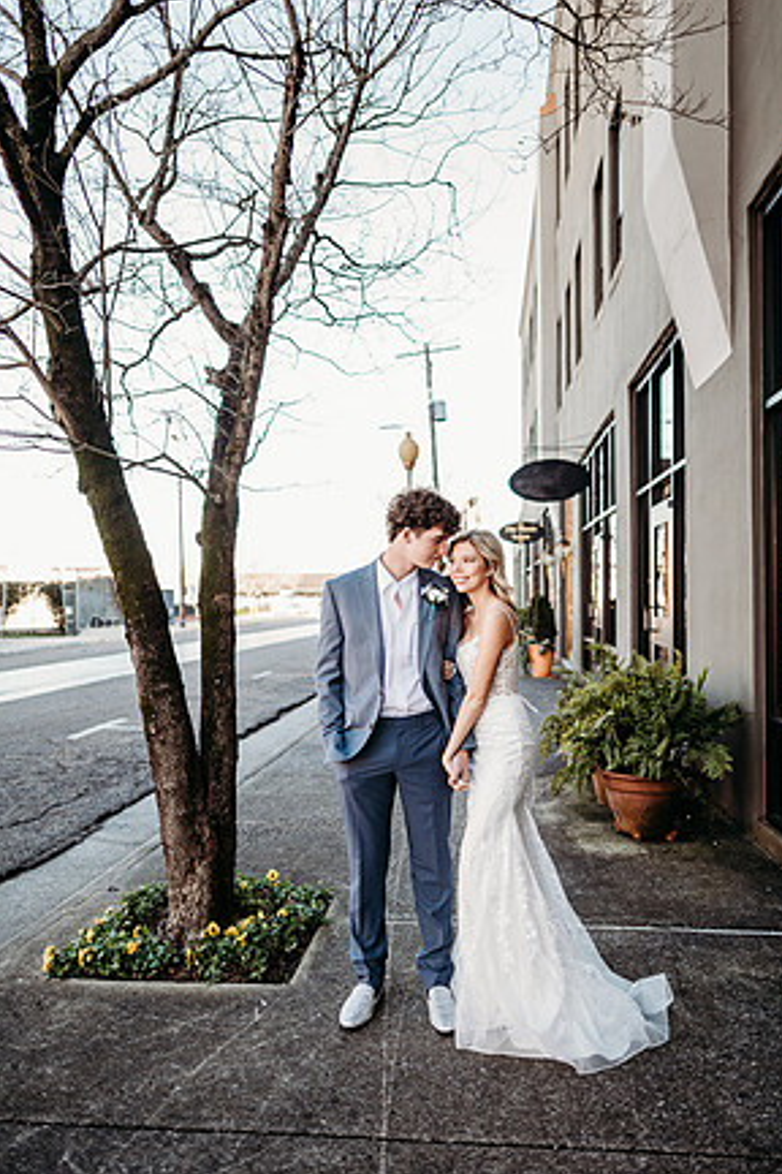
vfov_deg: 71.5
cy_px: 590
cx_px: 405
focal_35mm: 25
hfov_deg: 51.3
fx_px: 815
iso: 160
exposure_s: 1/320
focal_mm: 24
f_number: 2
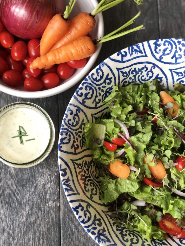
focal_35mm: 52
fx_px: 371
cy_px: 123
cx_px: 92
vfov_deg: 36.8
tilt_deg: -78.0
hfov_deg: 28.0
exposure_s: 1/60
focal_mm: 6
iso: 40
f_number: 2.4
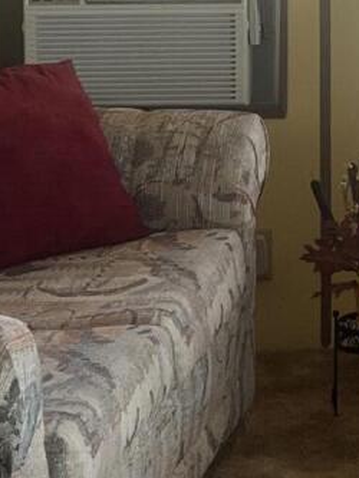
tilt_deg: -2.3
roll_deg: +0.7
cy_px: -151
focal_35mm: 156
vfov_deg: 12.3
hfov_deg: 9.3
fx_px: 2156
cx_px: 537
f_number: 1.5
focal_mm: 5.7
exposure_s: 1/152
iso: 64
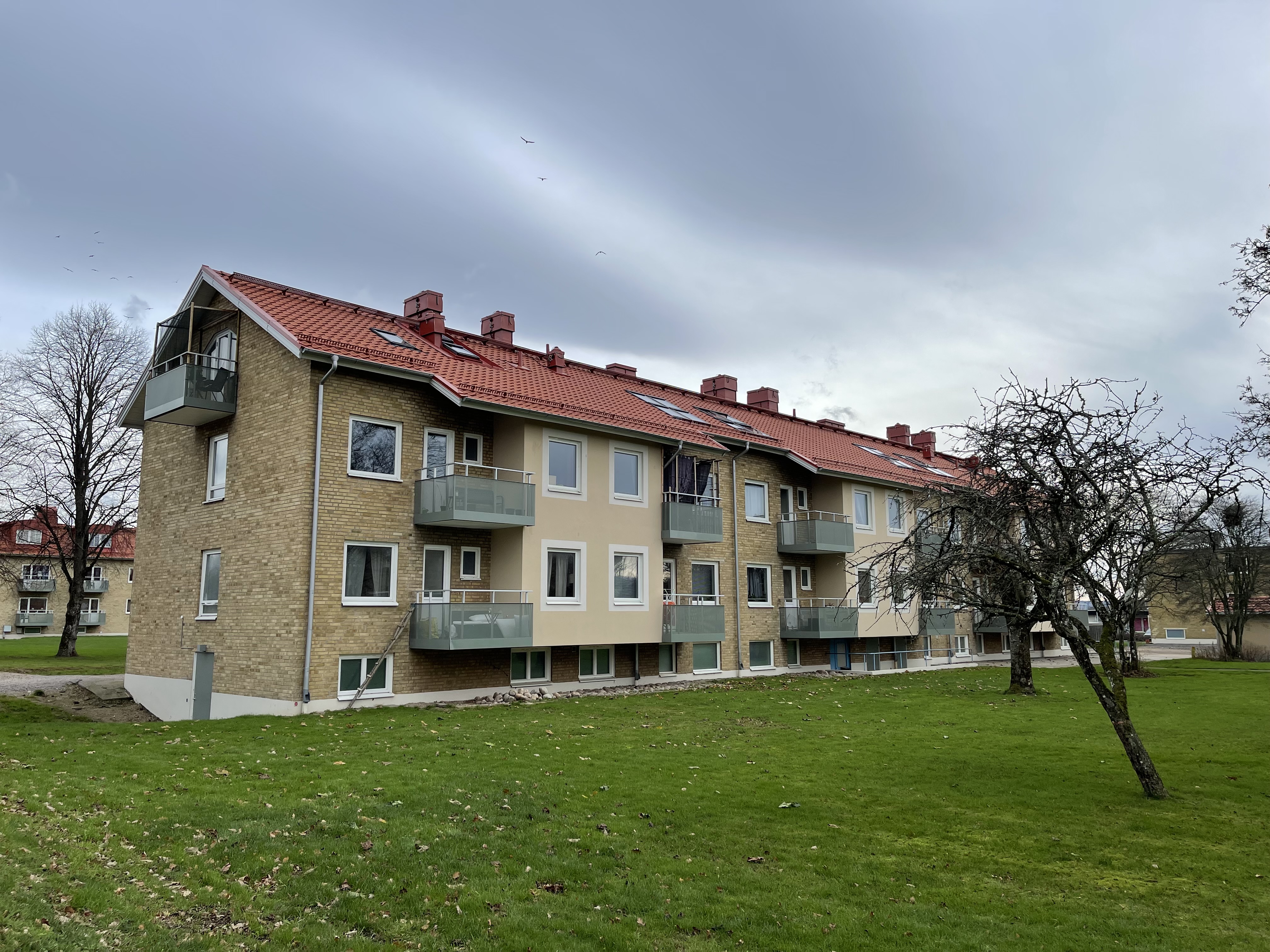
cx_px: 635
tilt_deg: +9.2
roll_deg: +0.3
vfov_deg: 53.1
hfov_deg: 67.3
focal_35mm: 26
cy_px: 476
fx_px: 954
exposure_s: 1/1098
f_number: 1.6
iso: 32
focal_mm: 5.1
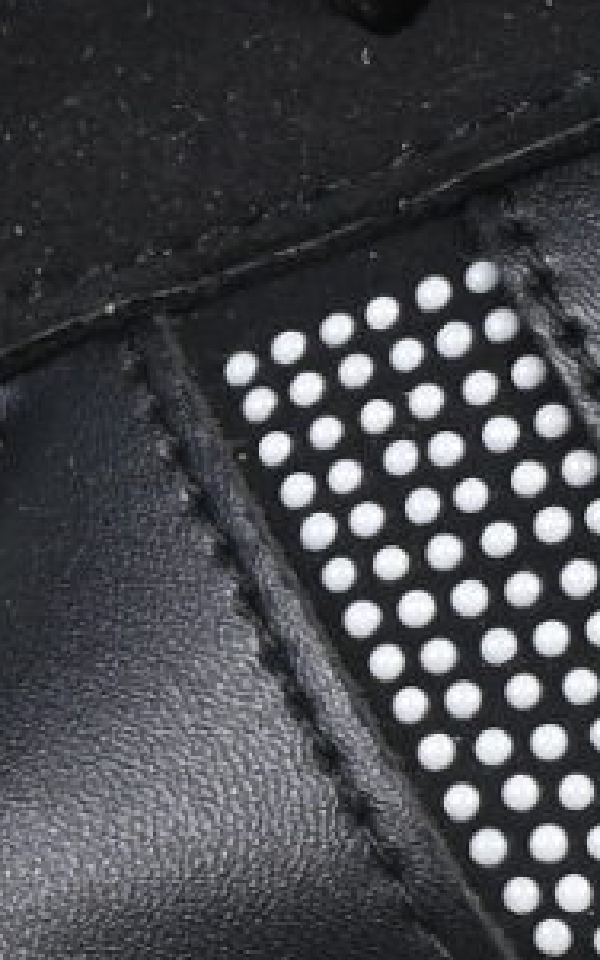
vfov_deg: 3.2
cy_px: 56
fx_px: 17040
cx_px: 1500
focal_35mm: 651
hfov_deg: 2.0
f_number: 6.3
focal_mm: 50
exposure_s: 1/60
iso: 160
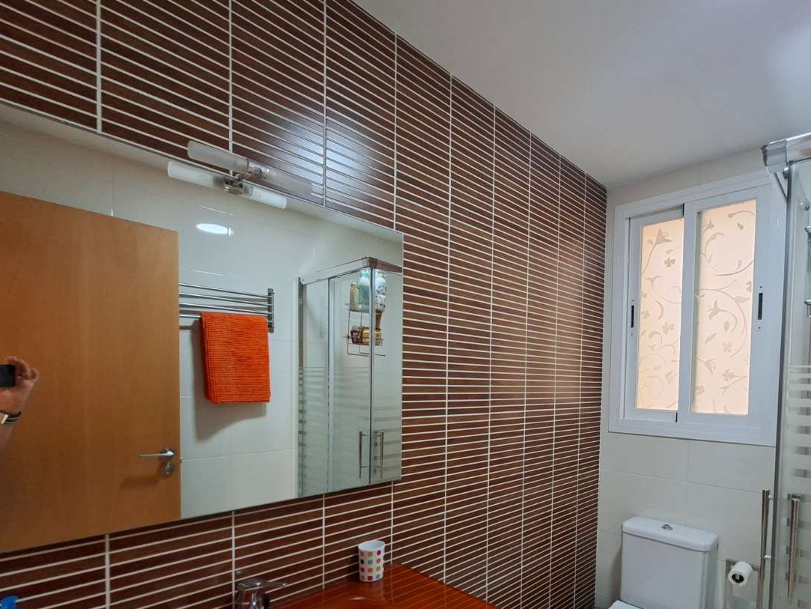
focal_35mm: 18
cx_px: 536
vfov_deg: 69.7
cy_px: 404
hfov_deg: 84.9
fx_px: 422
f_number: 2.2
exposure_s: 1/40
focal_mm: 1.74
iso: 125
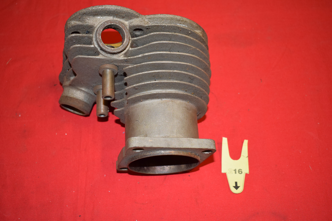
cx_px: 166
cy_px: 110
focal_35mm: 42
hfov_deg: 46.4
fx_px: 387
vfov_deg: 31.9
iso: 640
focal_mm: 28
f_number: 5
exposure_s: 1/100
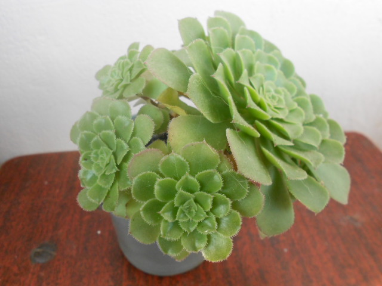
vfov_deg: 48.2
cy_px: 143
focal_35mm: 29
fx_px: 320
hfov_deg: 61.7
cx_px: 191
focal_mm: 5.3
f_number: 3.4
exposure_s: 1/30
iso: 250
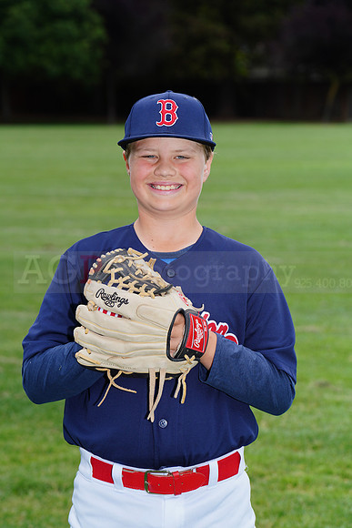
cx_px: 176
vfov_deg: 12.9
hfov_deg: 8.6
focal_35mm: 159
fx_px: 2330
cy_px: 264
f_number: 9
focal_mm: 159
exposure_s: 1/250
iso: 200
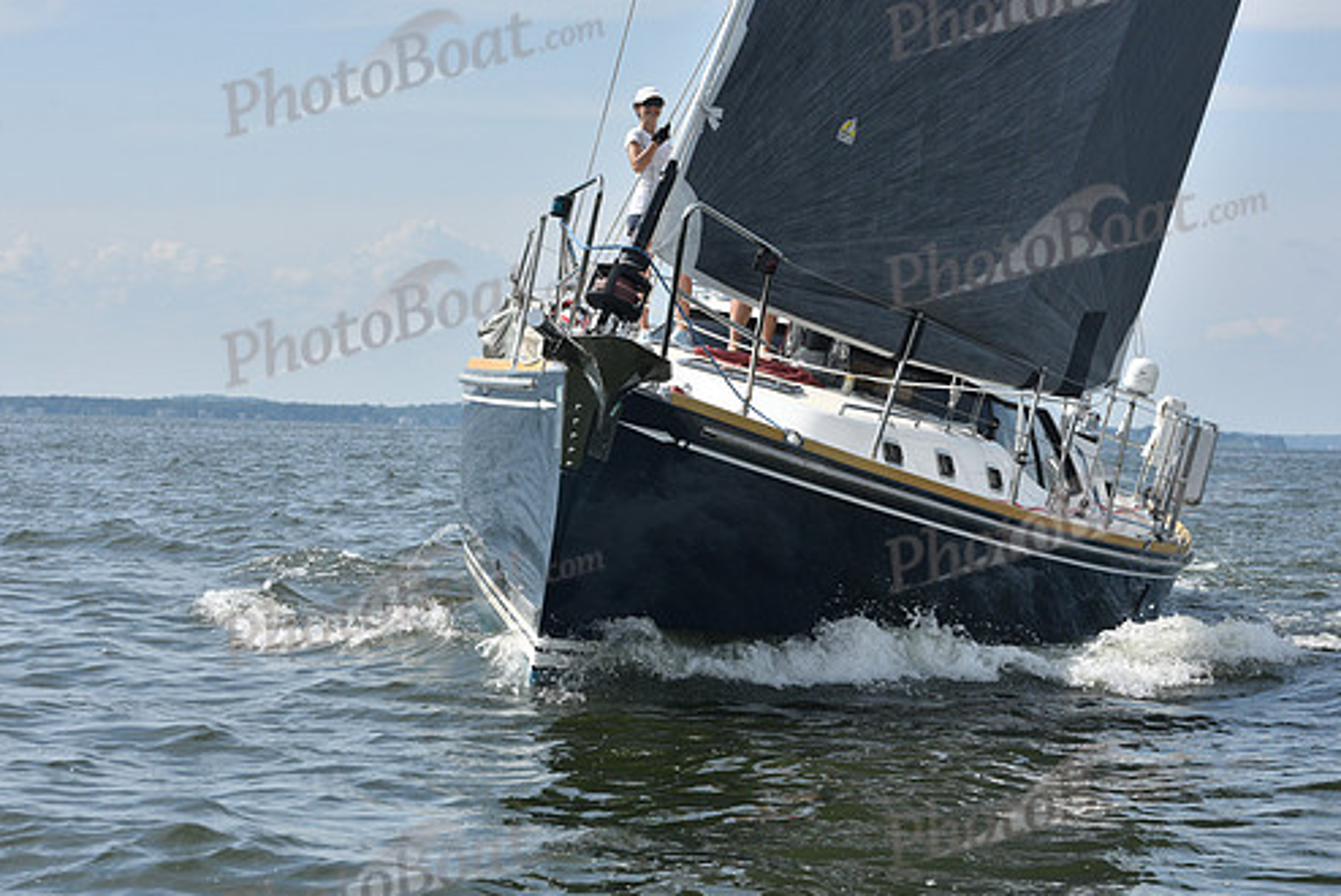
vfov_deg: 12.7
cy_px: 419
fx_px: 4025
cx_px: 747
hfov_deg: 18.9
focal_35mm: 108
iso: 320
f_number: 8
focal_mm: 92
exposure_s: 1/1250
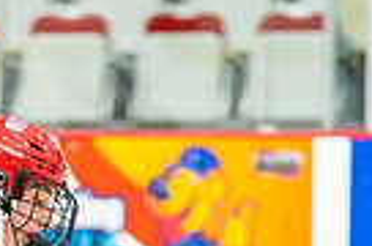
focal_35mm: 689
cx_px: 55
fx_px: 7103
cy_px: 496
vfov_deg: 2.0
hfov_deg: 3.0
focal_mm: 161
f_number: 2.8
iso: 3200
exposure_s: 1/1250
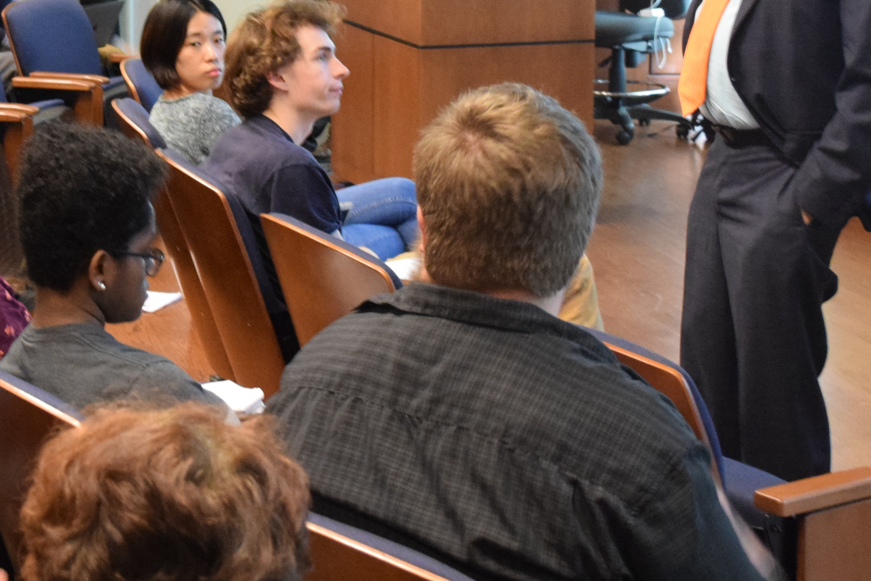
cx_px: 176
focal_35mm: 96
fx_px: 2327
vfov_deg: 14.1
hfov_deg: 21.0
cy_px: 40
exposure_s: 1/10
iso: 3200
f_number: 5.6
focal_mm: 27
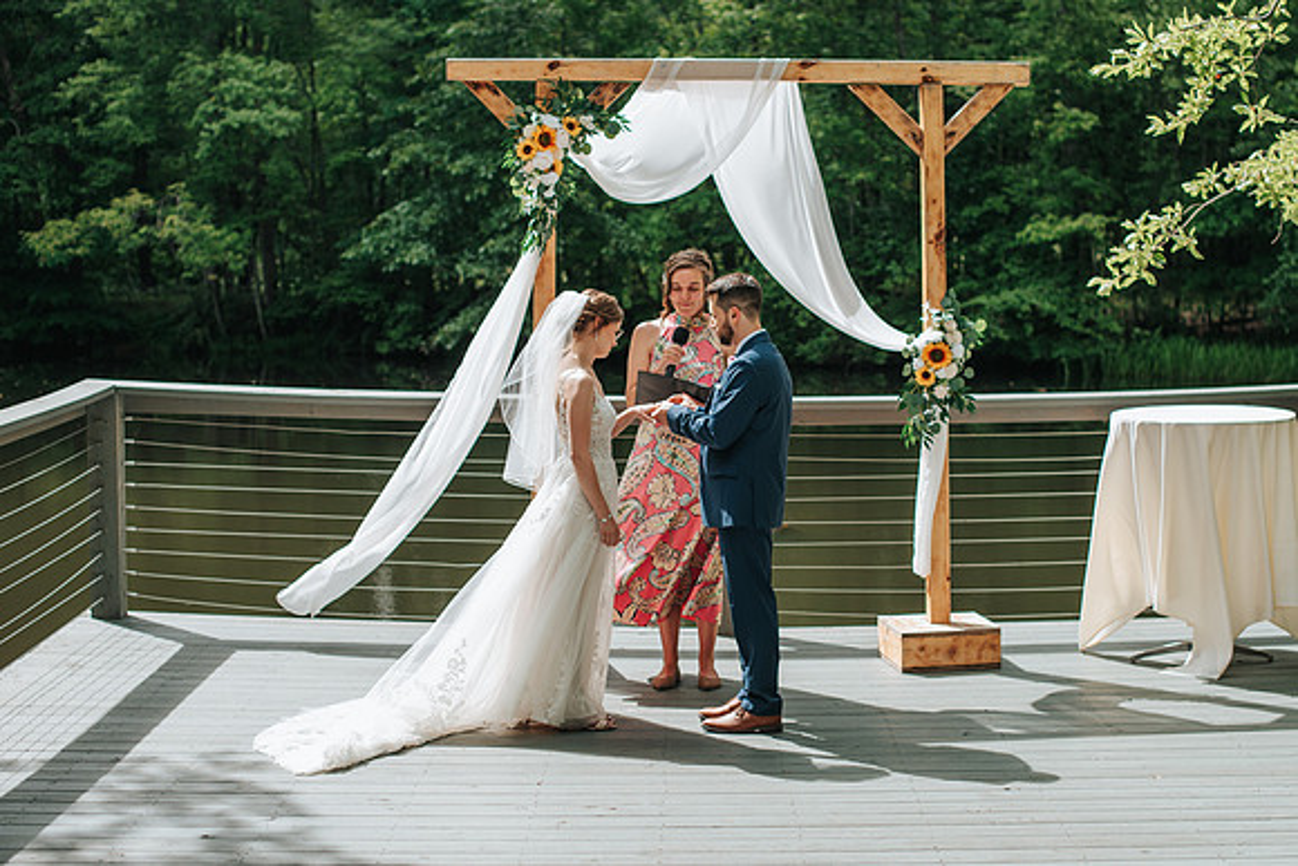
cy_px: 434
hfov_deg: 33.2
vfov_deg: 22.5
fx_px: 2173
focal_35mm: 60
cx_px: 710
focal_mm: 50
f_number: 2.8
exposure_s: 1/800
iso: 100
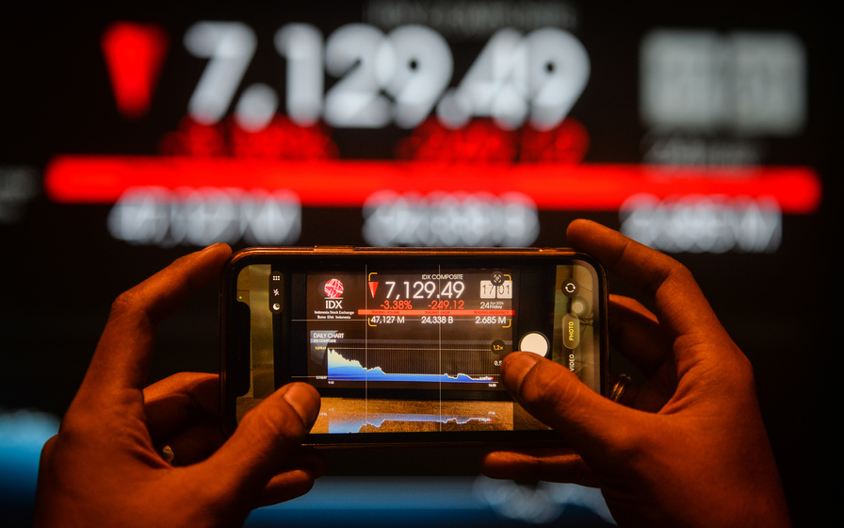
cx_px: 423
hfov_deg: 44.4
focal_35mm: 45
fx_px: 1035
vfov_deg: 28.6
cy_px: 270
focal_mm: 44
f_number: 3.2
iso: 400
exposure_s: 1/320
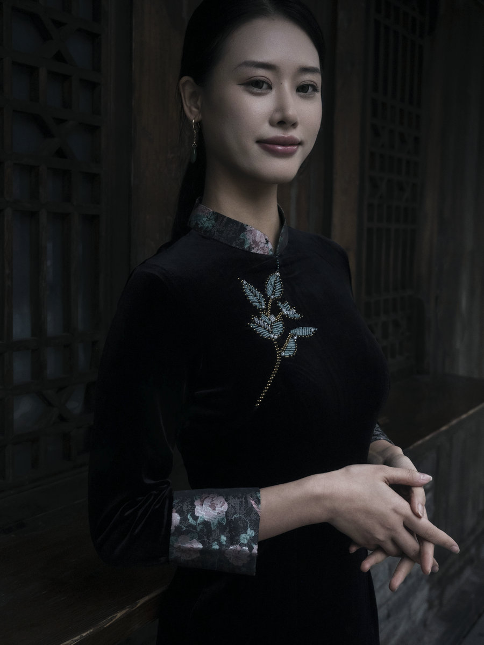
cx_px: 242
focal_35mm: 42
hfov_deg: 34.3
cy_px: 322
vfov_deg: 44.8
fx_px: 783
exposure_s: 1/60
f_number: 2.8
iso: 1600
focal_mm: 21
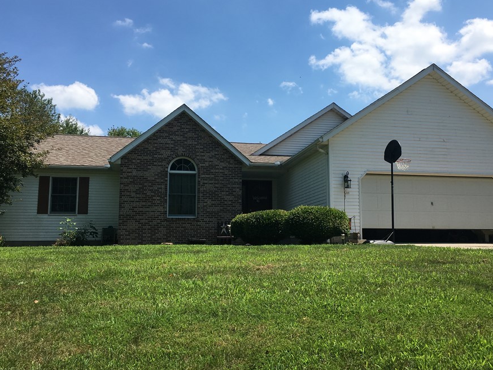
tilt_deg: +8.3
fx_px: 484
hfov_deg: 53.9
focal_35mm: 34
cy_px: 186
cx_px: 267
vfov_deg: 41.8
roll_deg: +0.8
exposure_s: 1/1748
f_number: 2.2
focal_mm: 4.15
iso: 25
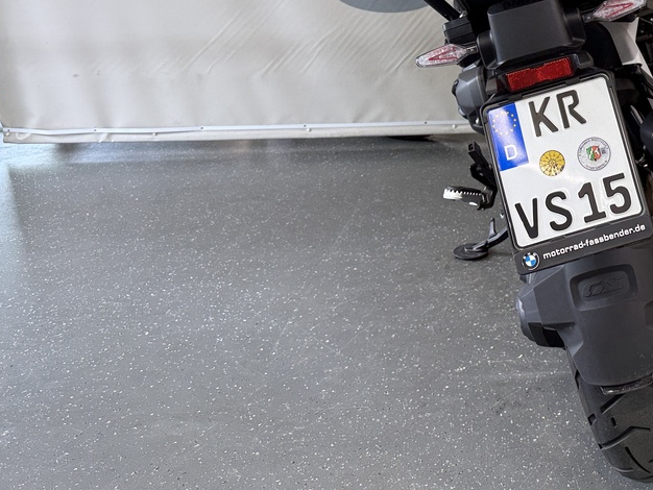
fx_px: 868
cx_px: 584
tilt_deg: -11.2
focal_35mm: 46
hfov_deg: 38.5
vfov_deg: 30.2
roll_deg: +0.9
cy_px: 54
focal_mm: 6.76
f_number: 1.78
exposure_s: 1/100
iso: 100
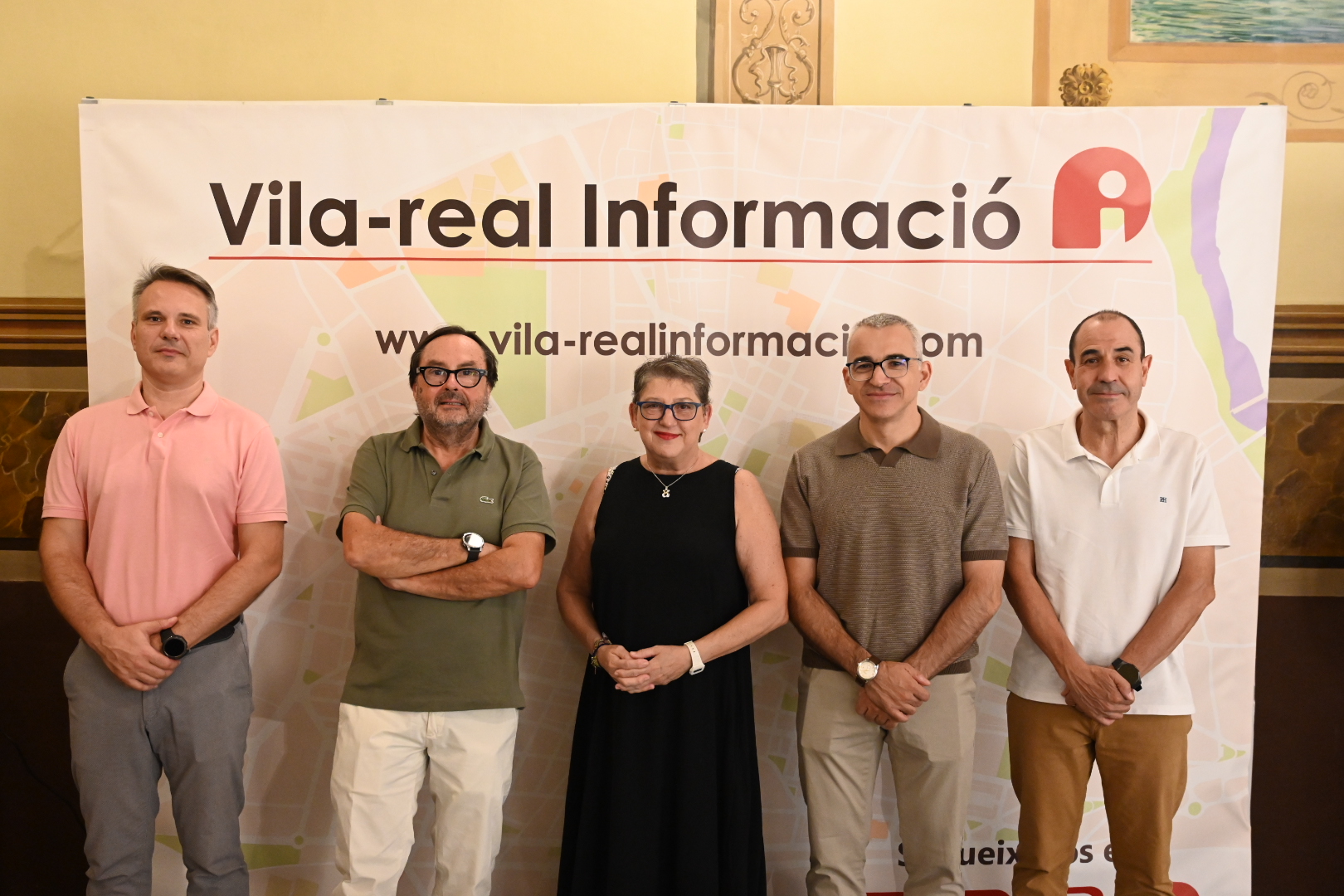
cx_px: 672
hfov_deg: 54.4
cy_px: 448
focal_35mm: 35
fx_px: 1307
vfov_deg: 37.9
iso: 6400
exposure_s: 1/250
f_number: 4
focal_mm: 35
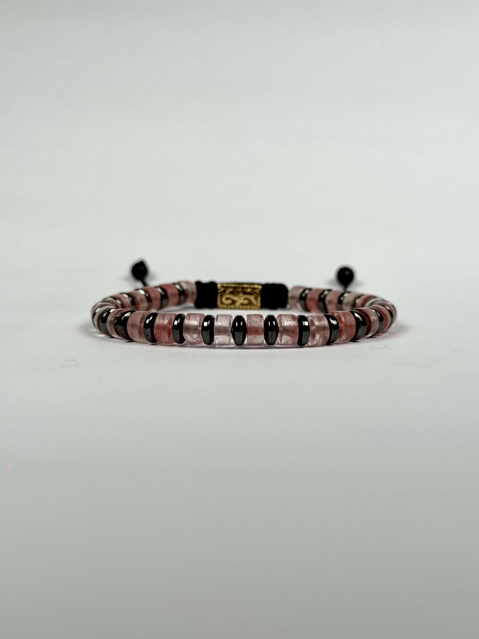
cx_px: 240
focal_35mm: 48
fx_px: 886
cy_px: 320
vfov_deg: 39.7
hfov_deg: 30.3
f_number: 1.78
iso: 64
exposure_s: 1/10526
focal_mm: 6.76
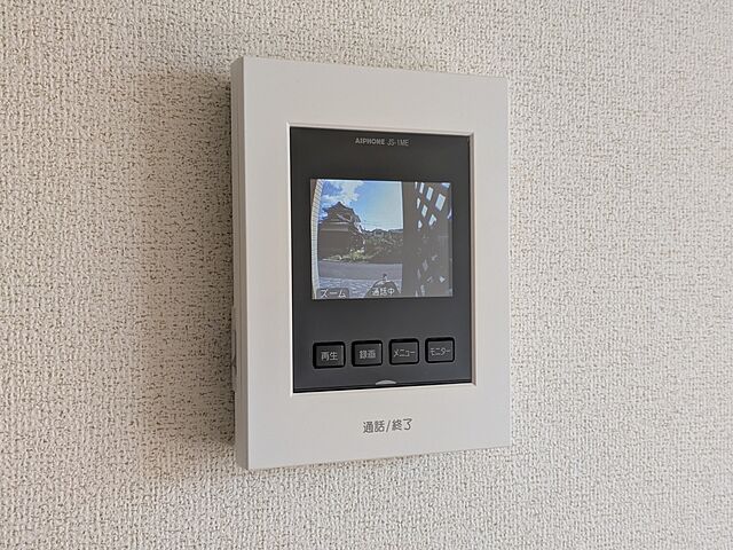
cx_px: 366
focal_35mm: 51
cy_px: 275
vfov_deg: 28.6
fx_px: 1080
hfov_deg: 37.5
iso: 100
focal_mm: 5.43
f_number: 1.89
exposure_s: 1/120
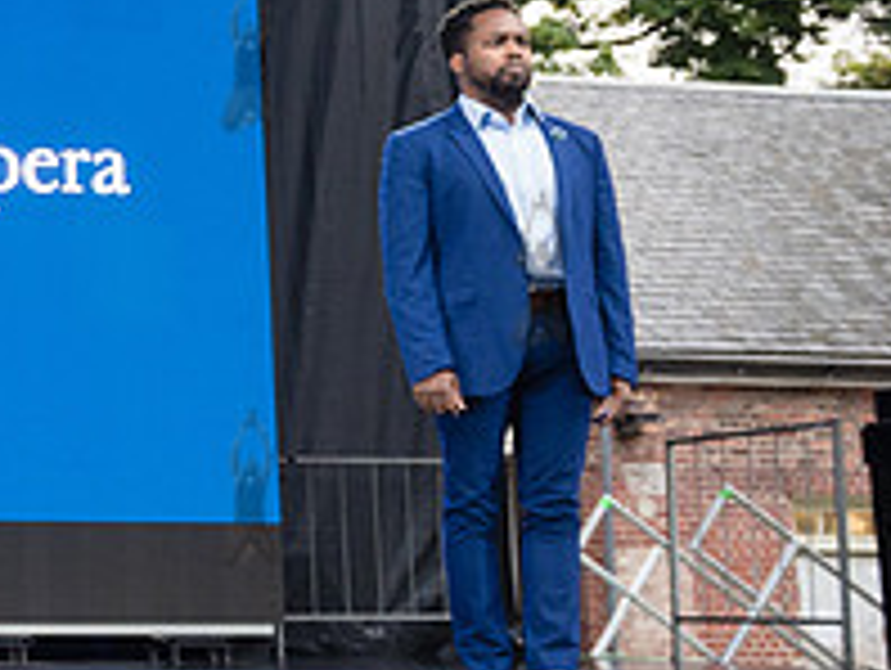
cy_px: 268
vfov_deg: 18.5
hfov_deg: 21.5
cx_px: -333
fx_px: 2062
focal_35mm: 80
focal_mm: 28
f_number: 4.5
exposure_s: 1/160
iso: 1600
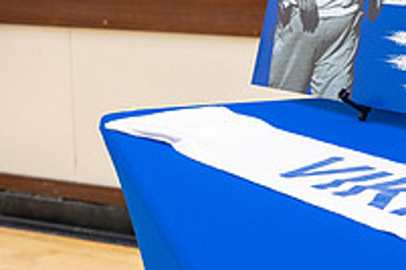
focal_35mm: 95
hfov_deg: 20.3
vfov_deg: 14.3
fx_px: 1071
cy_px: 57
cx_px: 470
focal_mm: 31
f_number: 3.2
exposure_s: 1/250
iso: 1250
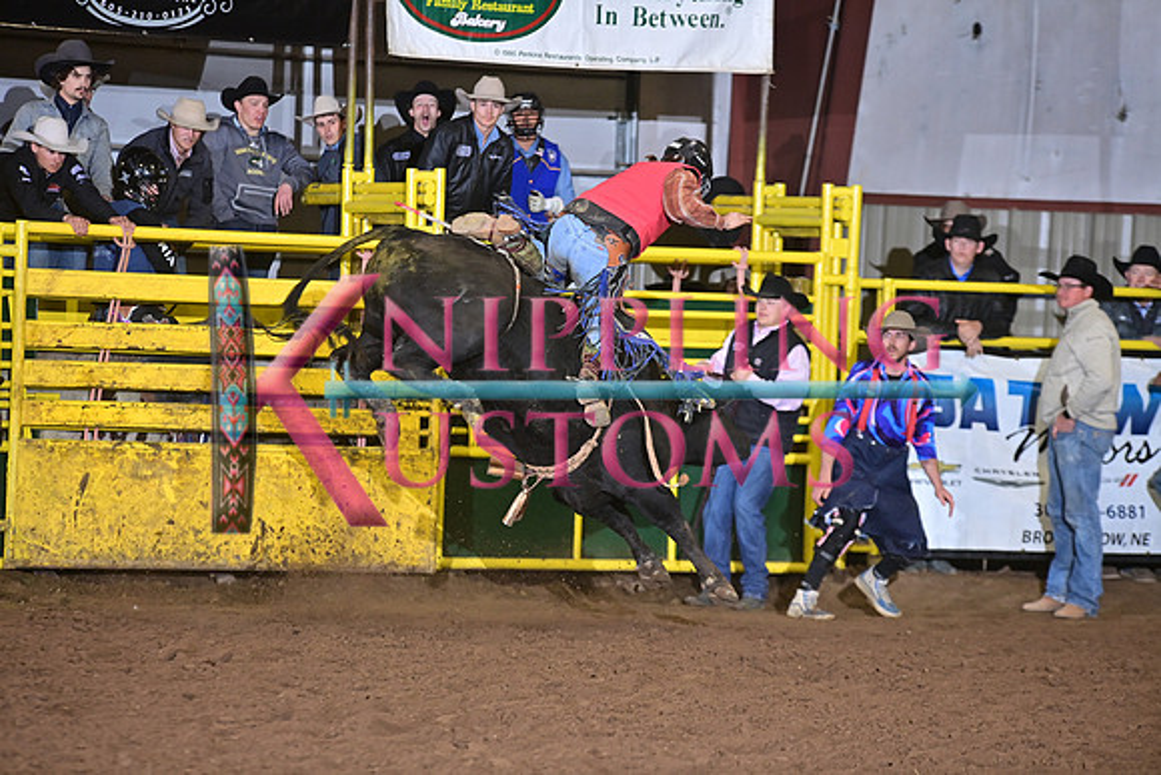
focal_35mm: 200
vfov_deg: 6.9
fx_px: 6451
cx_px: 580
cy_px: 388
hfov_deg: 10.3
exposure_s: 1/250
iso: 1600
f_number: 3.2
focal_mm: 200
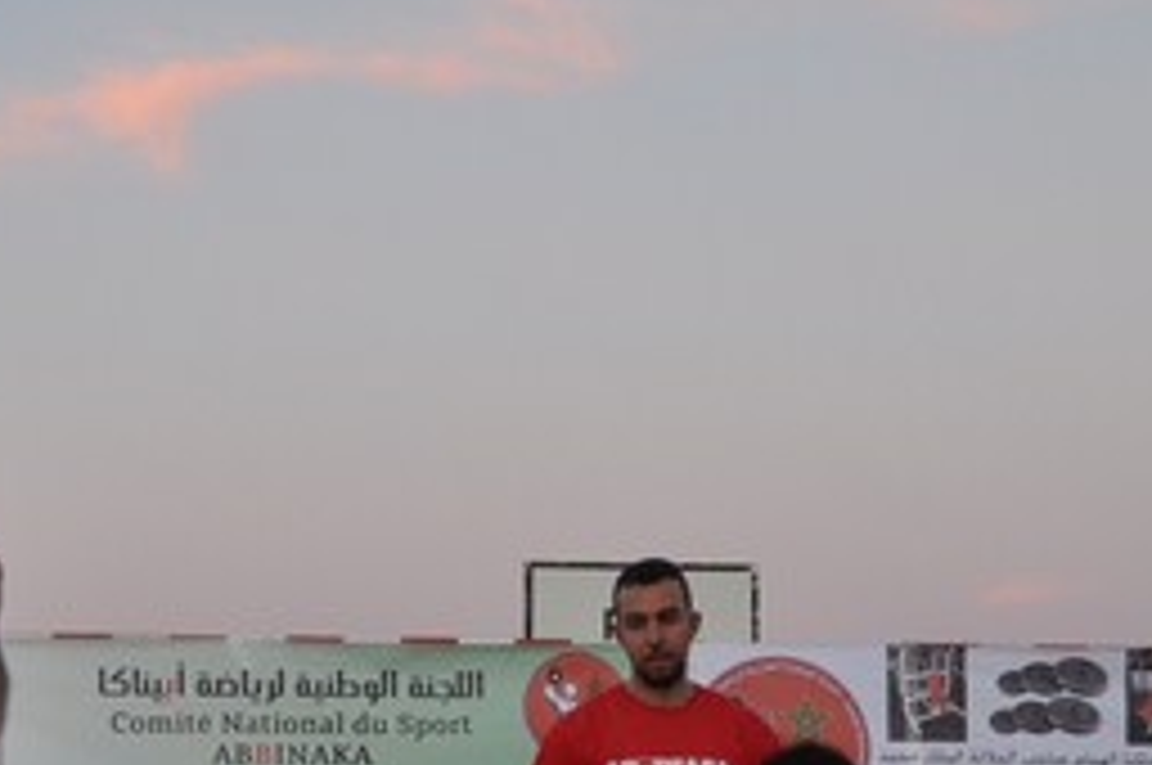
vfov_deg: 12.7
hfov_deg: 19.4
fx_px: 3356
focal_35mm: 105
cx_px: 436
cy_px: 911
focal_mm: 28
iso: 400
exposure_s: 1/60
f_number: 4
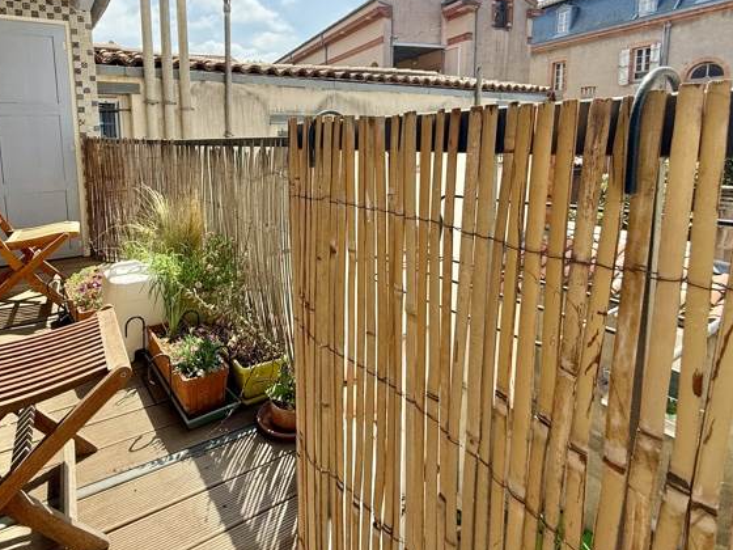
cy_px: 183
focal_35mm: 20
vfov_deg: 64.3
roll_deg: +0.8
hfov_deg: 80.8
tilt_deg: -7.2
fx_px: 424
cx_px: 295
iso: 64
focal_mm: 2.22
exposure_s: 1/579
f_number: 2.2
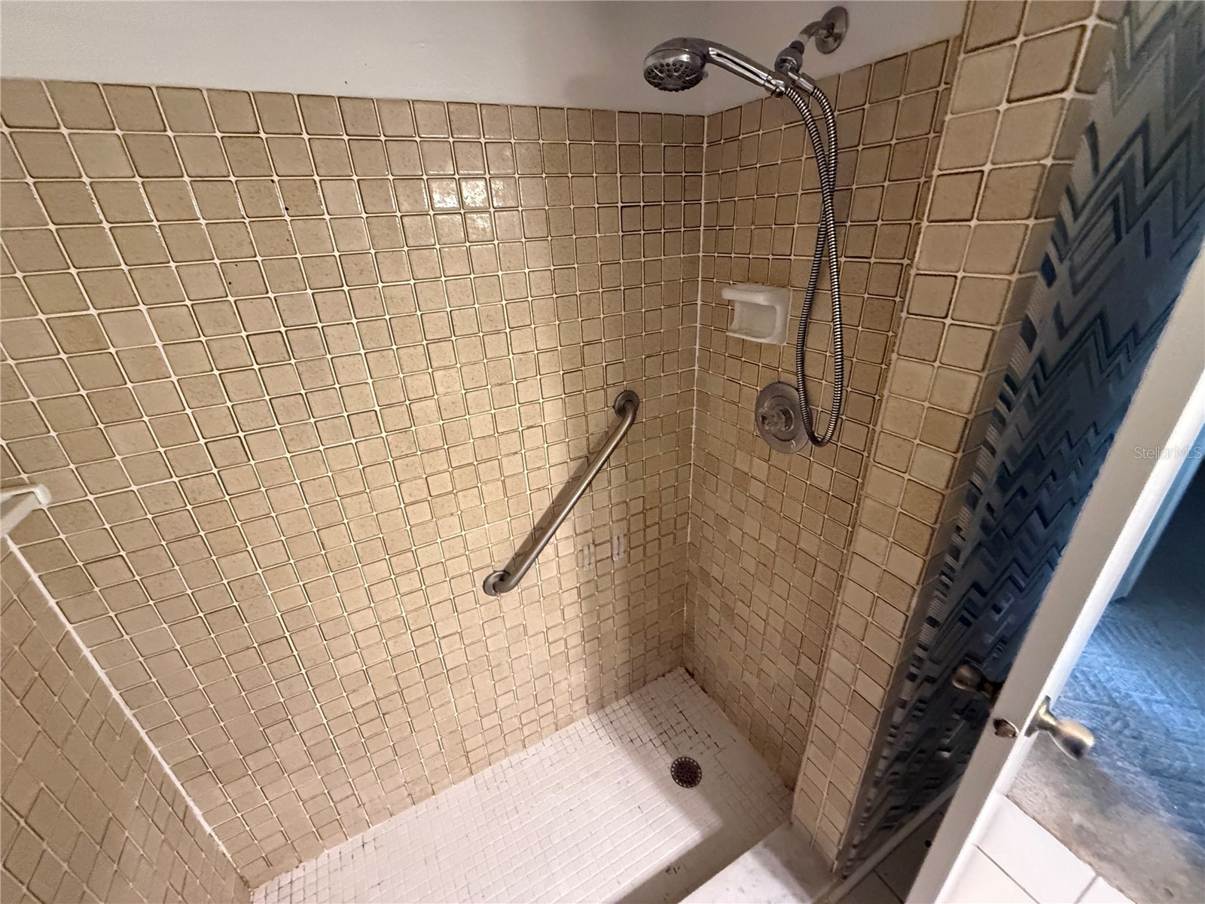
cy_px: 452
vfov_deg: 85.7
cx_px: 602
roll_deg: +1.5
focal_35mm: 14
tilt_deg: -23.2
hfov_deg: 102.1
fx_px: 487
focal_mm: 2.22
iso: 640
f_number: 2.2
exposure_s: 1/60
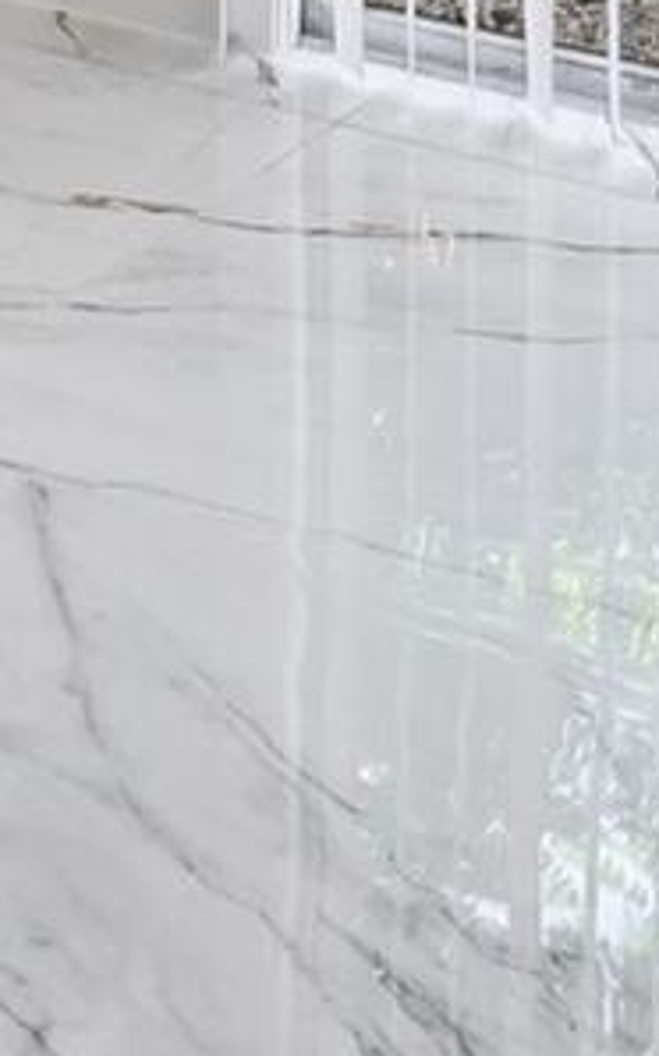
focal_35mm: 98
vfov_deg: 17.3
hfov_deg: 11.8
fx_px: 2819
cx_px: -680
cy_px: -856
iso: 500
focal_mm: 14
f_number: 11
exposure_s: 1/160
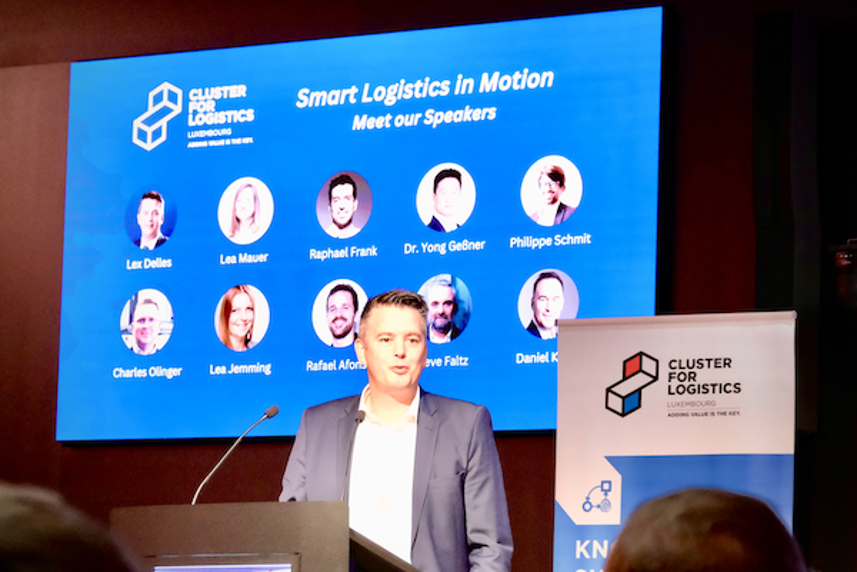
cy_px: 286
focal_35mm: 83
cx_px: 428
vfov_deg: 16.5
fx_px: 1976
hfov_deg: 24.5
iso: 6400
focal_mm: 55
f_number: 5
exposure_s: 1/180
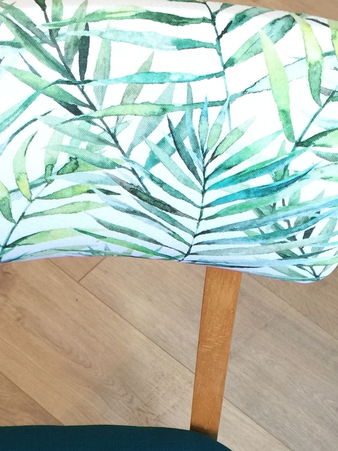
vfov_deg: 25.6
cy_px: 432
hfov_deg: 20.1
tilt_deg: -63.1
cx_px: 100
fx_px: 951
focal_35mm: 73
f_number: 2.2
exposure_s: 1/17
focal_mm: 4.15
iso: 64
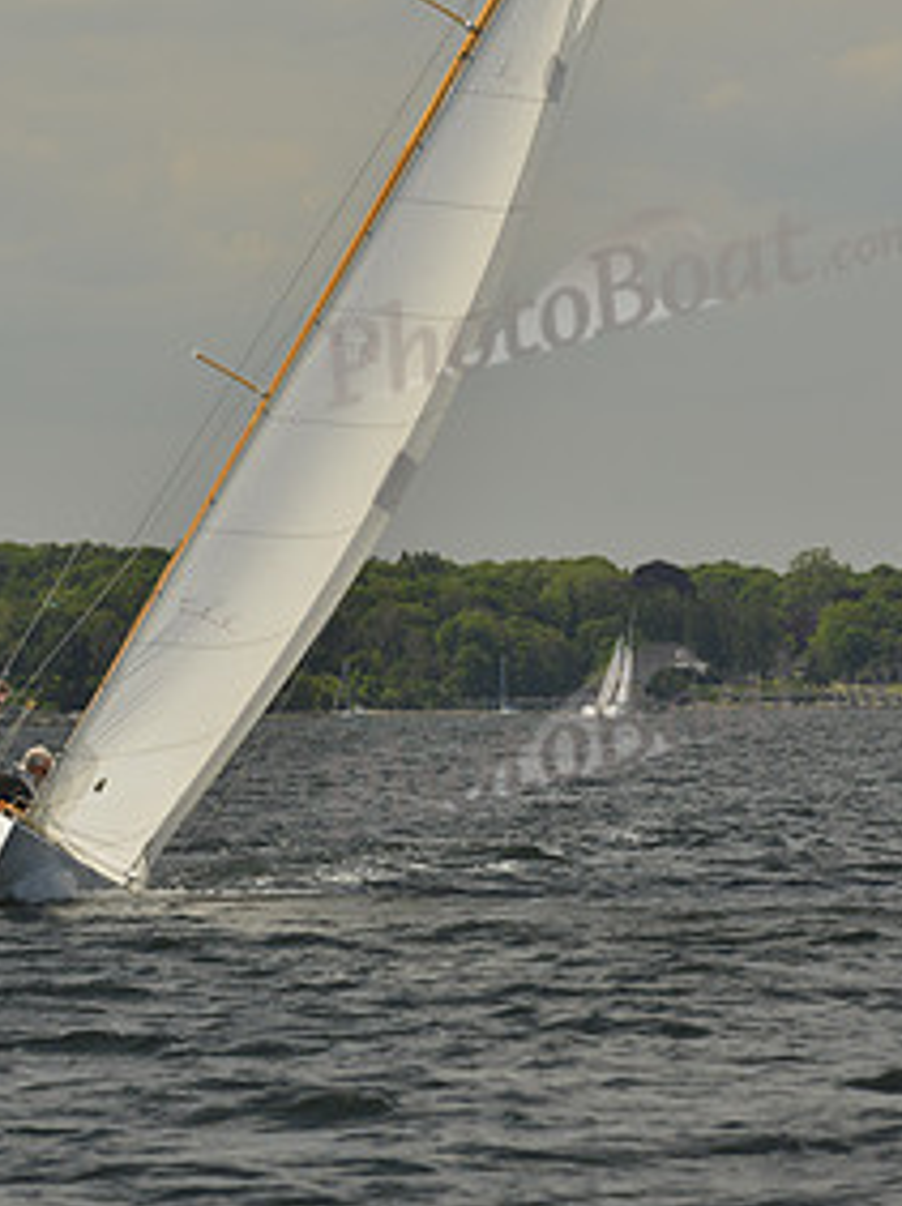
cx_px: 100
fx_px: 10334
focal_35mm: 297
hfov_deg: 5.0
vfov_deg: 6.7
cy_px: 137
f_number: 8
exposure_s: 1/800
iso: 280
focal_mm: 150
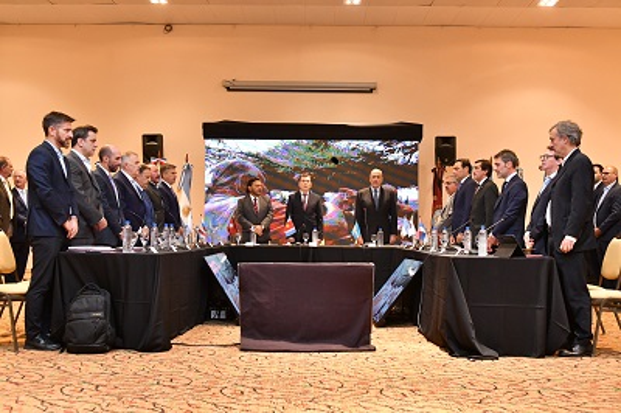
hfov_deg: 49.6
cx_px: 310
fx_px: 672
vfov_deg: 34.2
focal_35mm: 39
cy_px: 206
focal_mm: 26
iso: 4000
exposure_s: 1/160
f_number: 4
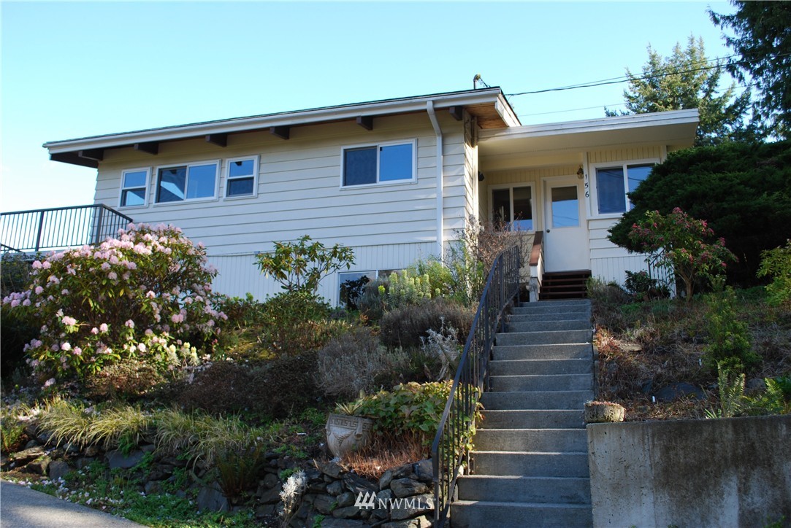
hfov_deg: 57.2
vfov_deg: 40.0
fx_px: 726
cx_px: 396
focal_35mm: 33
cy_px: 264
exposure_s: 1/125
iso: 160
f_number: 5.6
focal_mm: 22
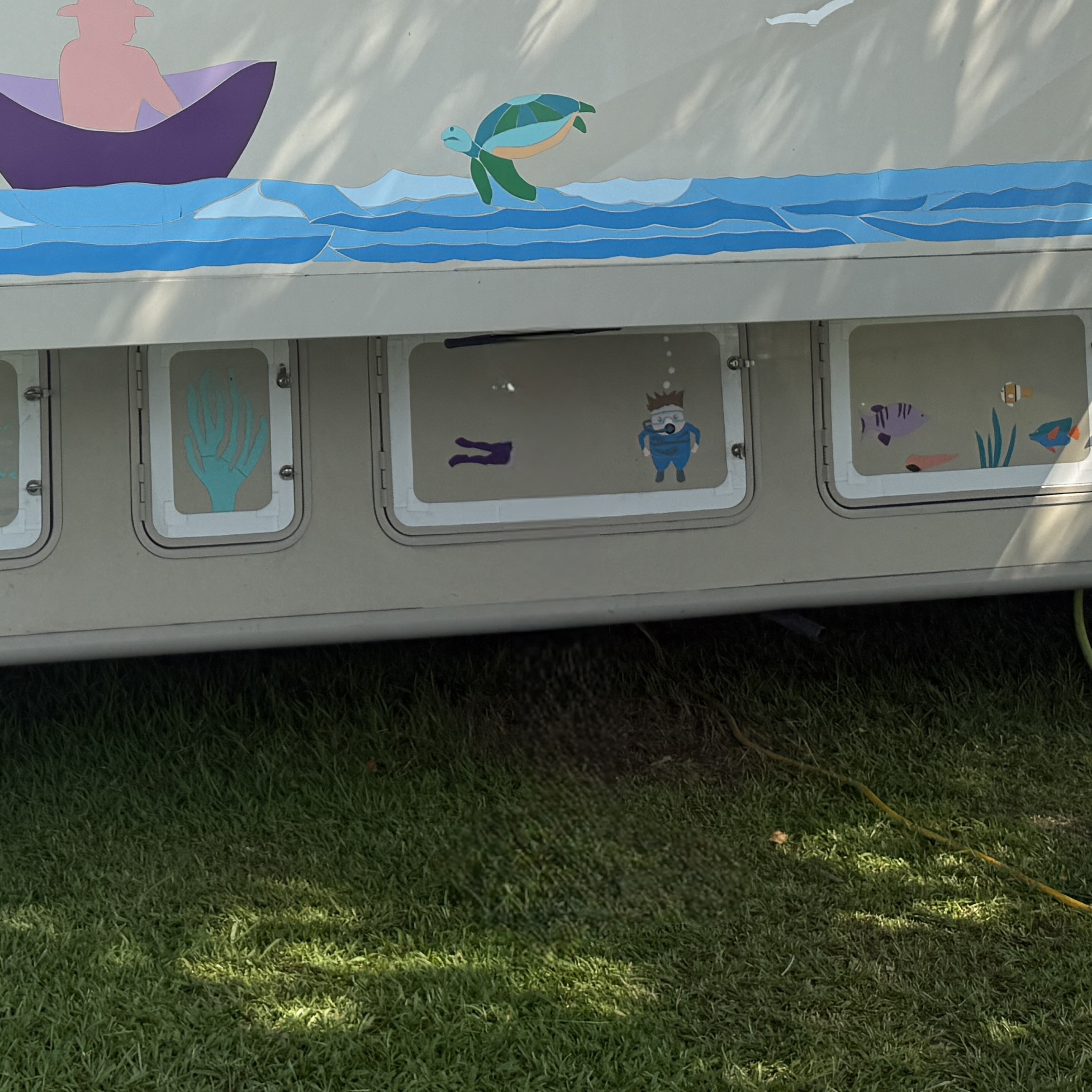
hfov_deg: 26.3
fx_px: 2213
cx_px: 13
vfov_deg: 25.9
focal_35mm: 62
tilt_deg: +3.0
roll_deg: +0.3
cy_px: -62
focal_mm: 6.76
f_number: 1.78
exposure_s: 1/3145
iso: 80
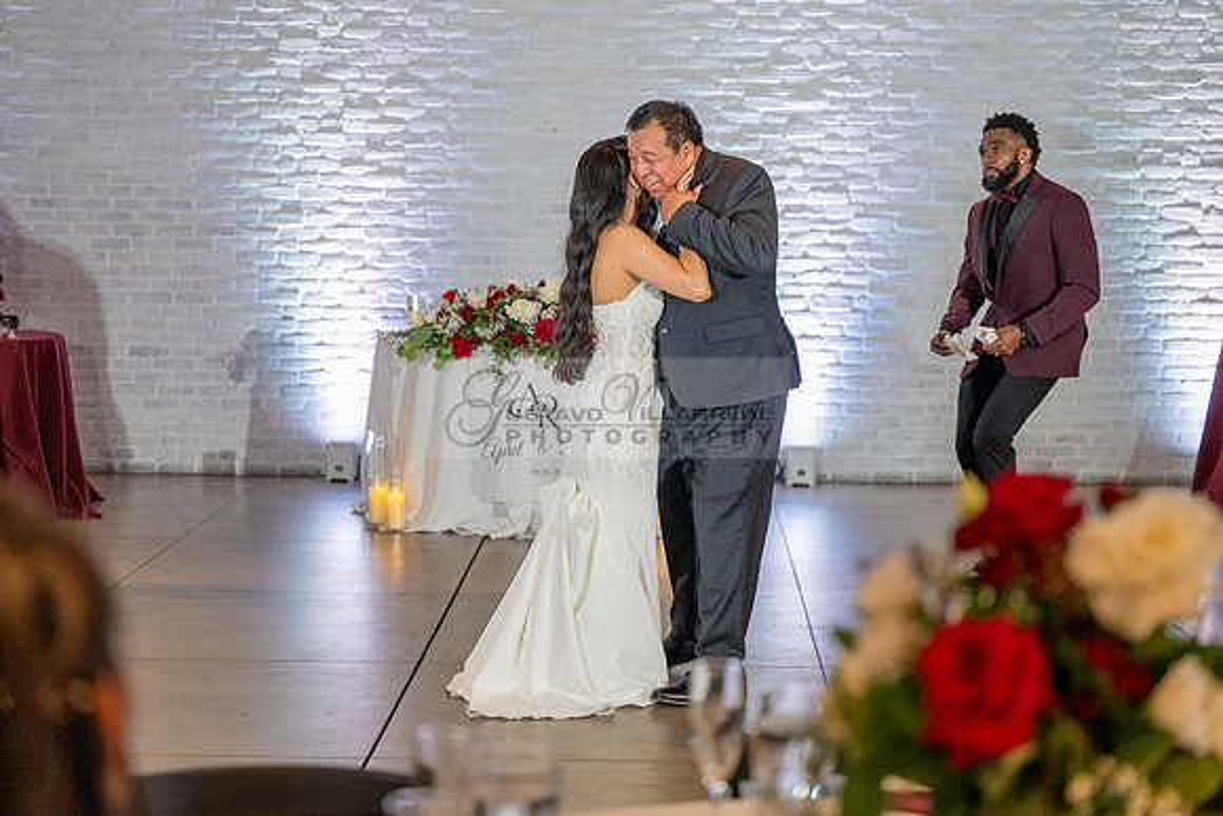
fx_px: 2379
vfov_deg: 19.5
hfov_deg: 28.8
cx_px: 612
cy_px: 408
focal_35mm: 70
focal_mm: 70
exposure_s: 1/320
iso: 1600
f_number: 2.8
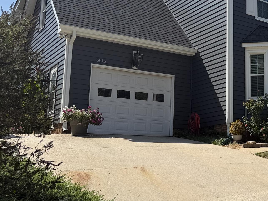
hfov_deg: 30.9
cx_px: 289
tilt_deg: +10.4
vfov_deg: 26.1
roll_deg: +1.7
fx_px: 433
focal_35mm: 56
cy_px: 85
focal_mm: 6.76
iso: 80
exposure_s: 1/5319
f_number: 1.78
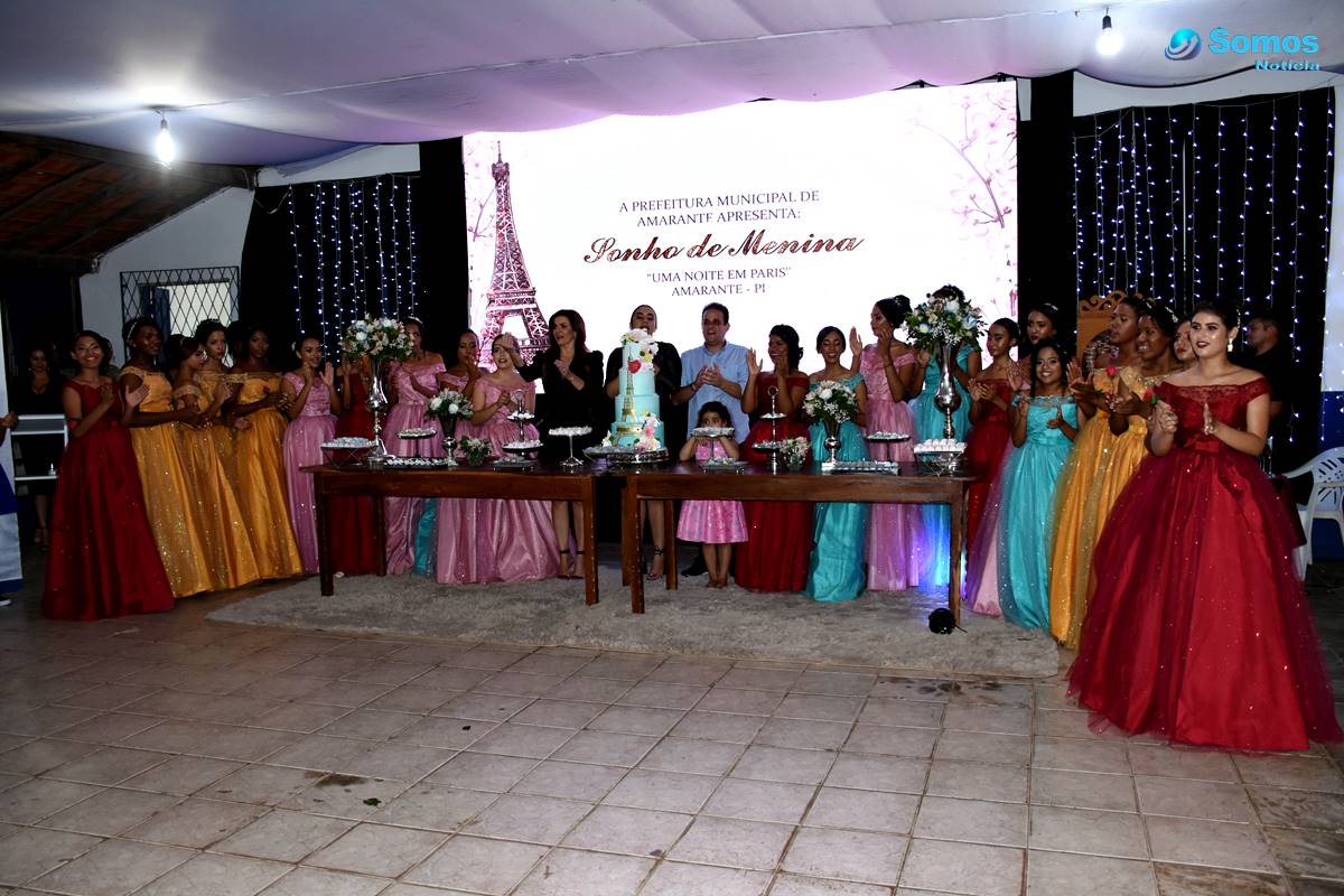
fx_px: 1120
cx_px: 672
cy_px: 448
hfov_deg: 61.9
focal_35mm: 30
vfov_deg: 43.6
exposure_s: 1/100
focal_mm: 20
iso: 1000
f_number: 3.5
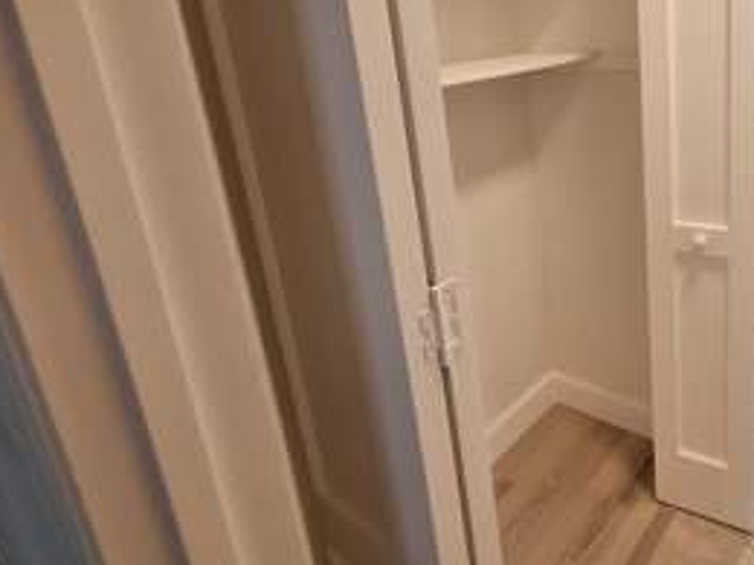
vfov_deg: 55.6
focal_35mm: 24
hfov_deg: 65.9
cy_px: 185
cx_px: 589
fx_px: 523
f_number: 2.2
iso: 160
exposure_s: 1/50
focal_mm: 1.74
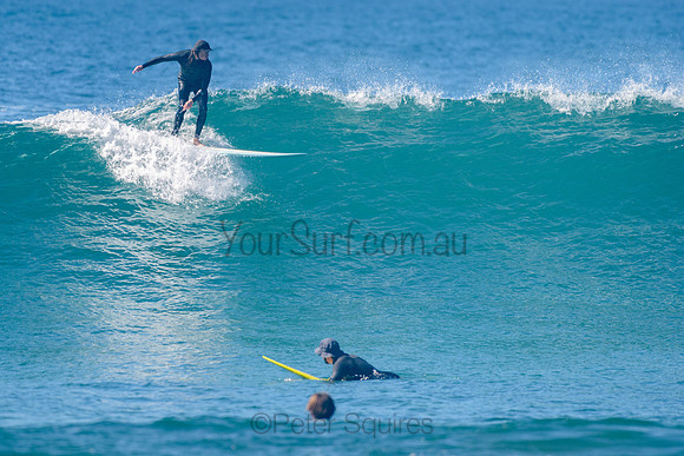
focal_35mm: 613
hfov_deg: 3.4
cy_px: 177
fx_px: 11645
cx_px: 267
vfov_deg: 2.2
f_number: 5.6
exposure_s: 1/2000
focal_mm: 500
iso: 280
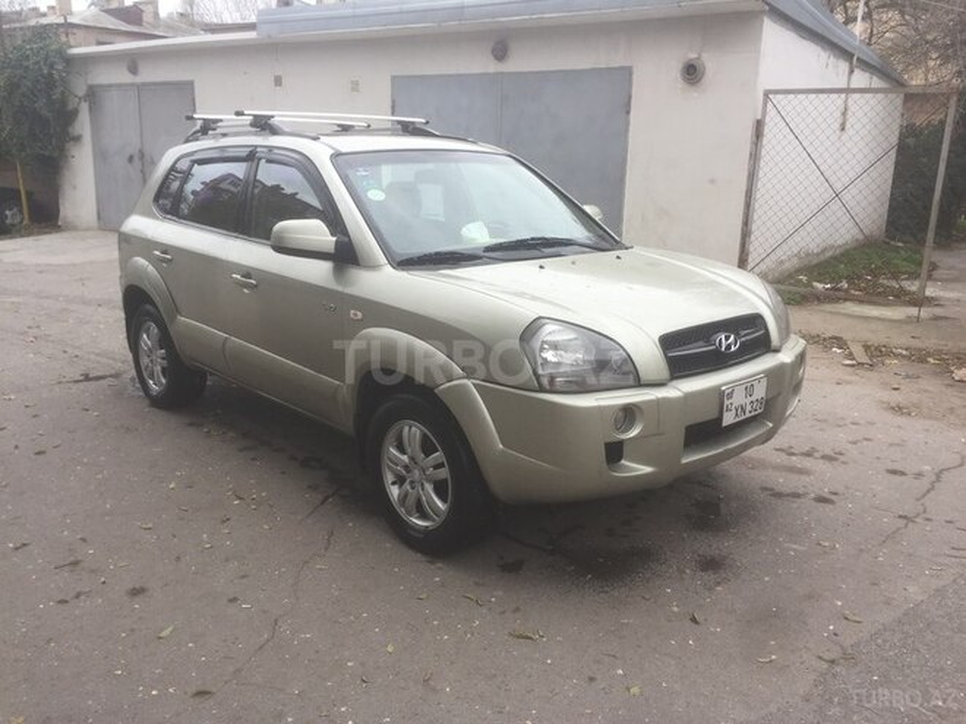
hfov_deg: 61.7
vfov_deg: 48.2
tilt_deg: -11.0
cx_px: 483
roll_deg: -0.8
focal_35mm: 29
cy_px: 362
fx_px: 809
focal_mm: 4.15
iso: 32
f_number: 2.2
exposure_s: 1/120
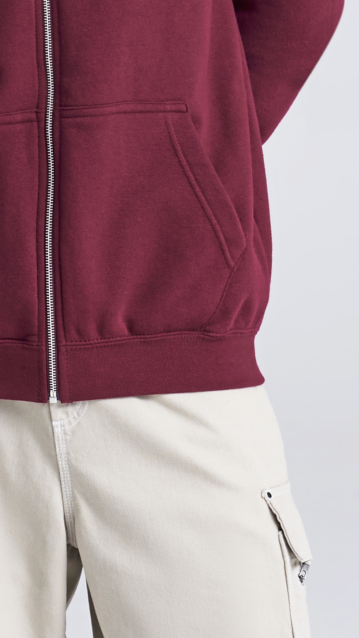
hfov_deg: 4.2
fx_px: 4942
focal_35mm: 292
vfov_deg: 7.3
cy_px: -50
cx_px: 54
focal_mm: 105
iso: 400
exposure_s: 1/160
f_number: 10
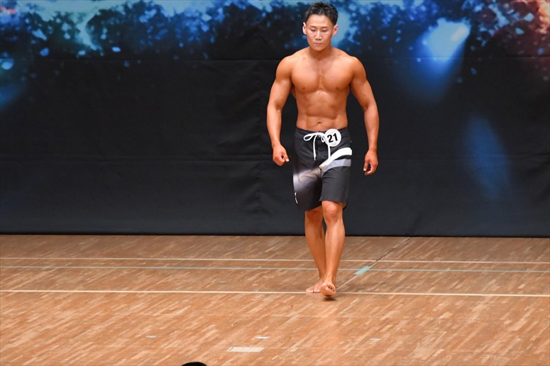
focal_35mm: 285
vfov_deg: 4.8
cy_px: 183
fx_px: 4352
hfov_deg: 7.2
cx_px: 275
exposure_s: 1/400
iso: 8000
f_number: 5.6
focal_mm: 190
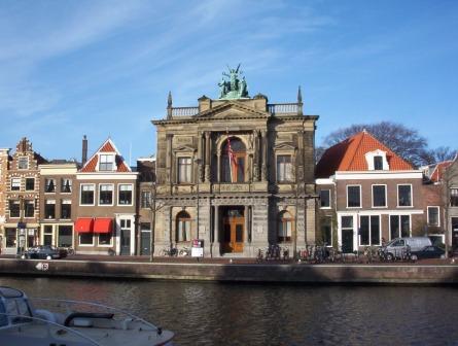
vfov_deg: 37.0
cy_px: 173
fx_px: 517
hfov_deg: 47.8
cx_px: 229
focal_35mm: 39
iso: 100
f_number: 8
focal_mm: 6
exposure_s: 1/179
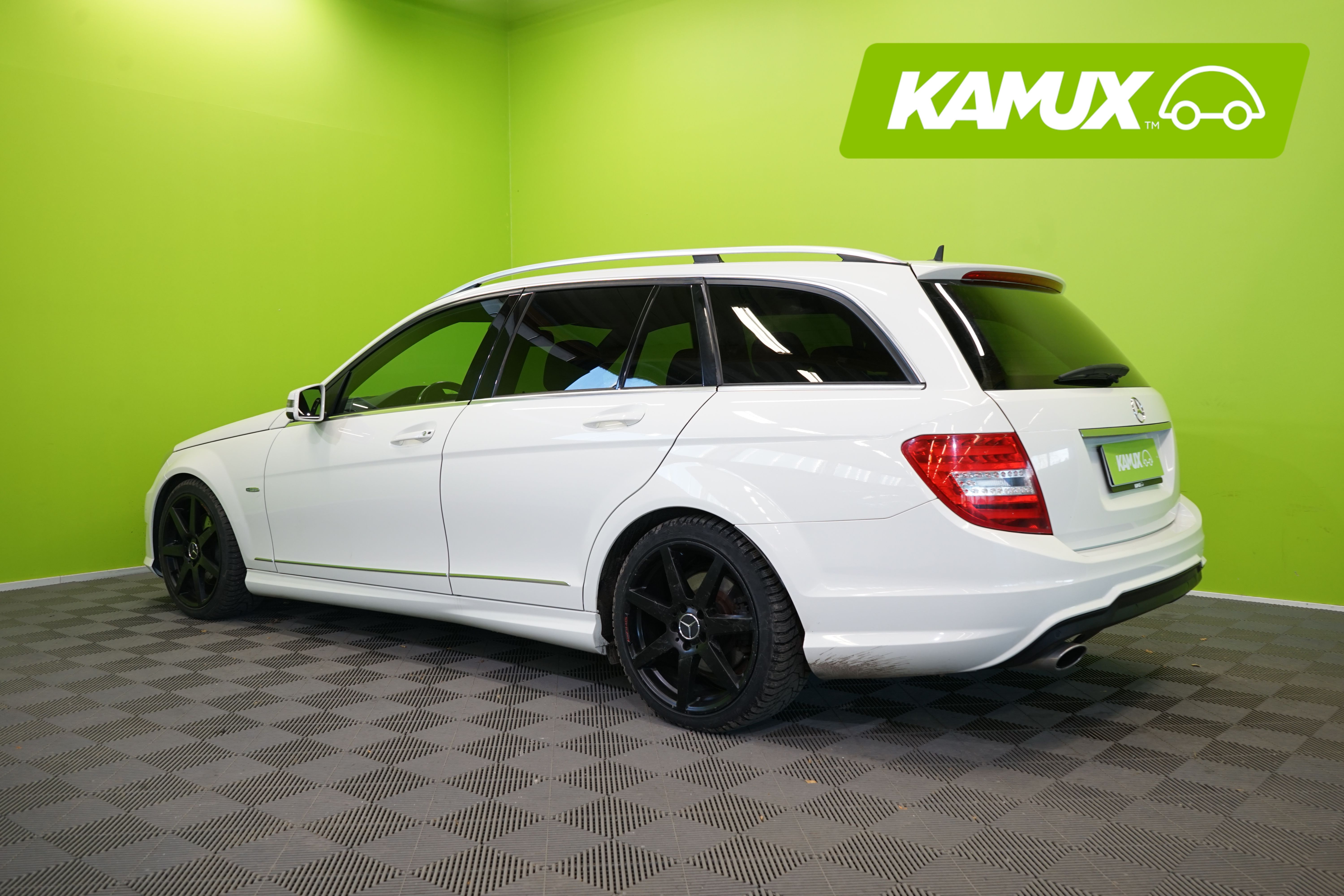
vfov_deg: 42.3
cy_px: 448
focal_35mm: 31
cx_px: 672
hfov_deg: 60.3
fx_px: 1157
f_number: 6.3
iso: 500
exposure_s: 1/30
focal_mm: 31
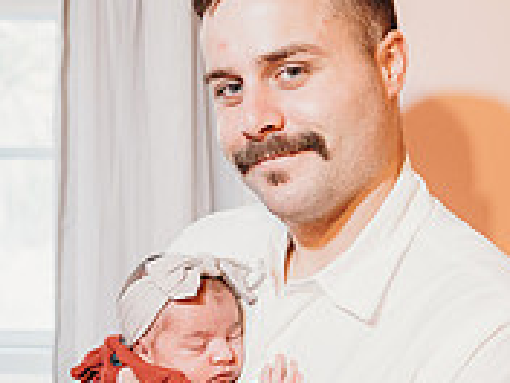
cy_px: 210
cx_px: 226
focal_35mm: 76
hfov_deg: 25.6
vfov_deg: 19.4
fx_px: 1120
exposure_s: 1/160
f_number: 1.8
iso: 1600
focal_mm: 24
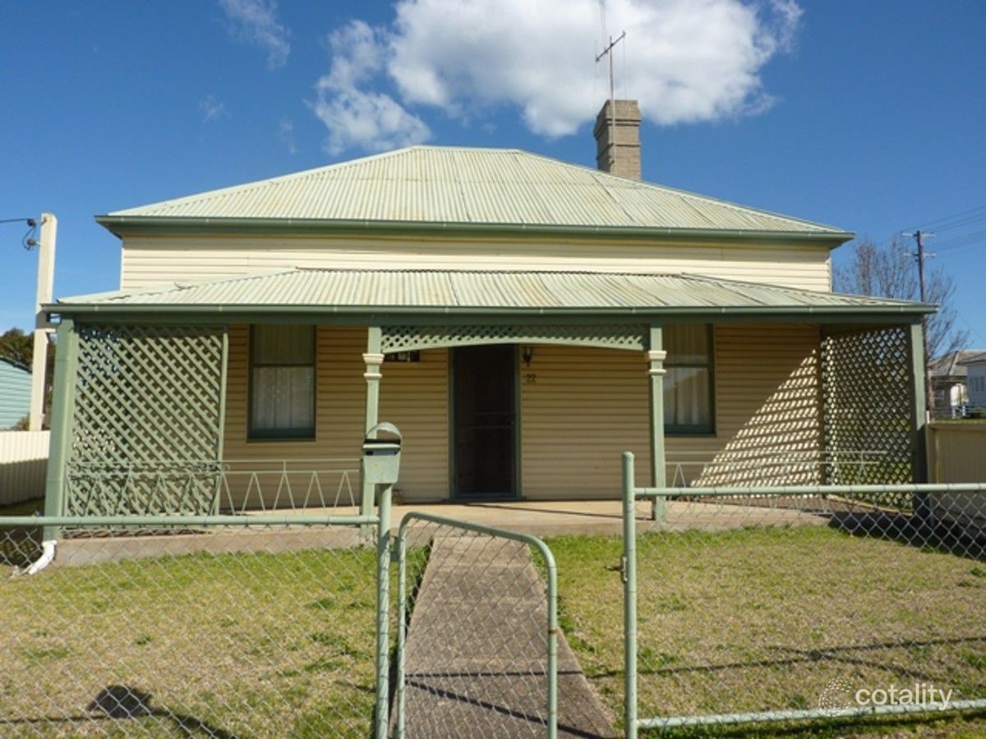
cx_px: 493
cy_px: 370
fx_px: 712
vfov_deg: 54.9
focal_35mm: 25
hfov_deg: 69.4
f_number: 5
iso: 100
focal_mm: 4.1
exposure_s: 1/640
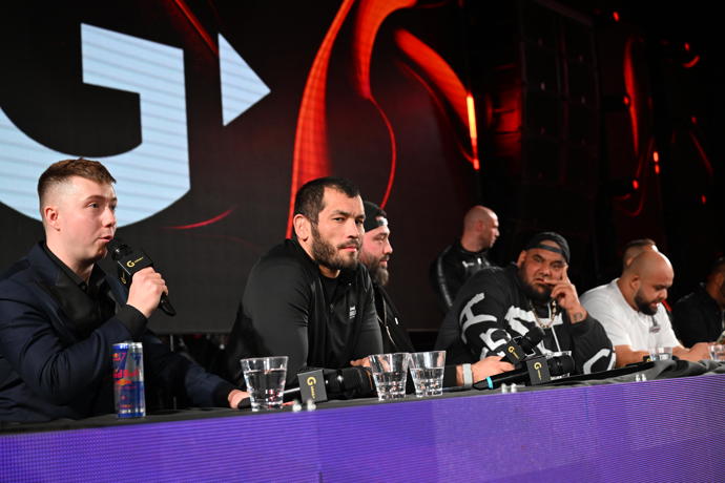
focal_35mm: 53
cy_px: 242
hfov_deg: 37.5
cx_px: 362
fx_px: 1067
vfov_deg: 25.5
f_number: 4.5
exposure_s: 1/400
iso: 2500
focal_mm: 53
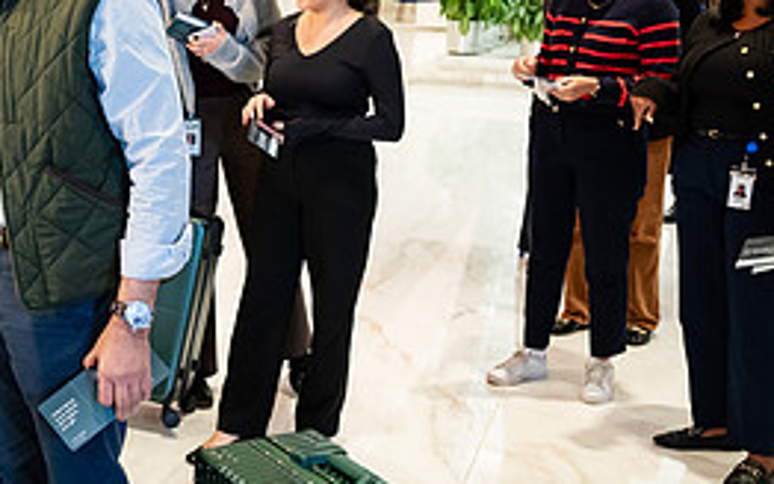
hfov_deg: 34.4
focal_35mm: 55
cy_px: 207
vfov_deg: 23.6
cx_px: 47
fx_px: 1161
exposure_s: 1/200
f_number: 3.2
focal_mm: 24
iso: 1600
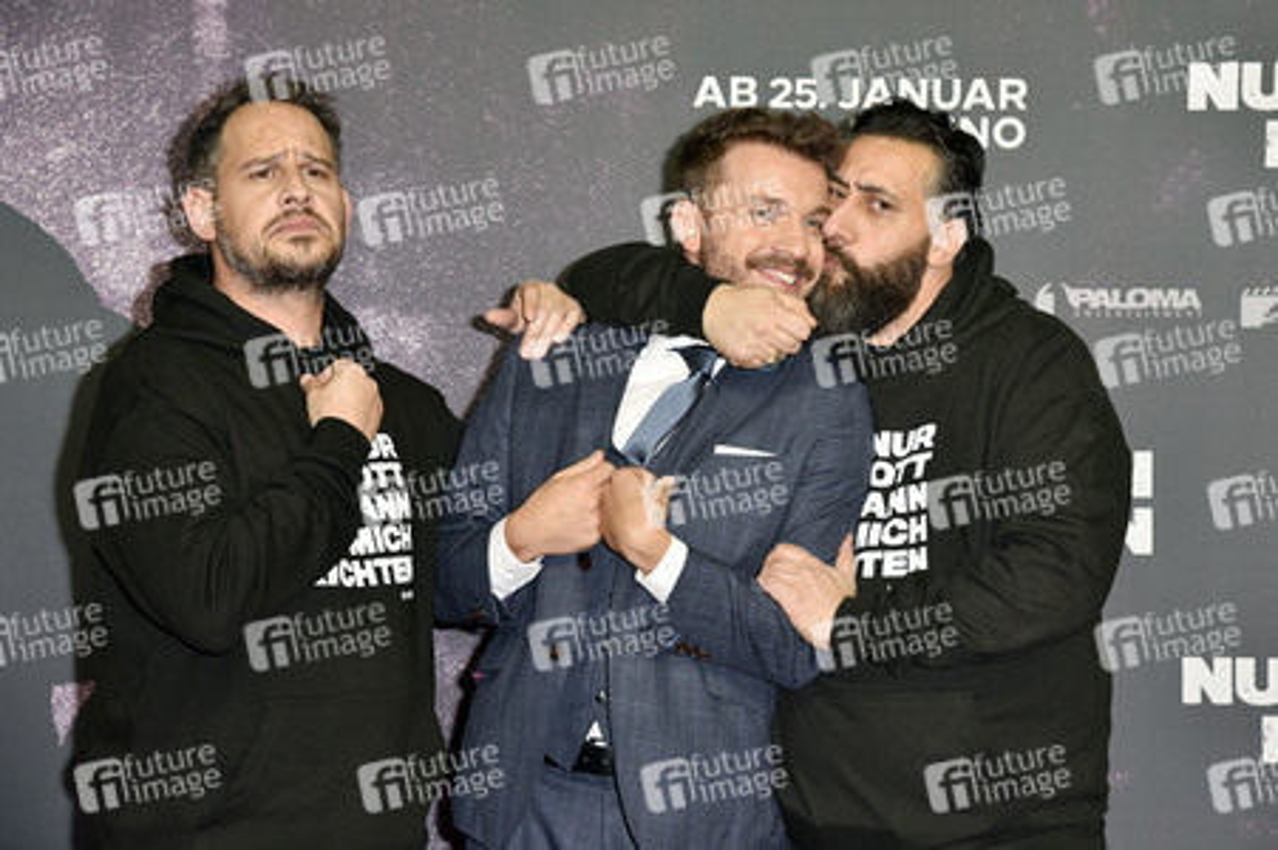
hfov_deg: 24.8
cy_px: 425
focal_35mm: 82
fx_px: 2909
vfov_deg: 16.6
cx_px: 639
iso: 800
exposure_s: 1/250
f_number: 6.3
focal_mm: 82
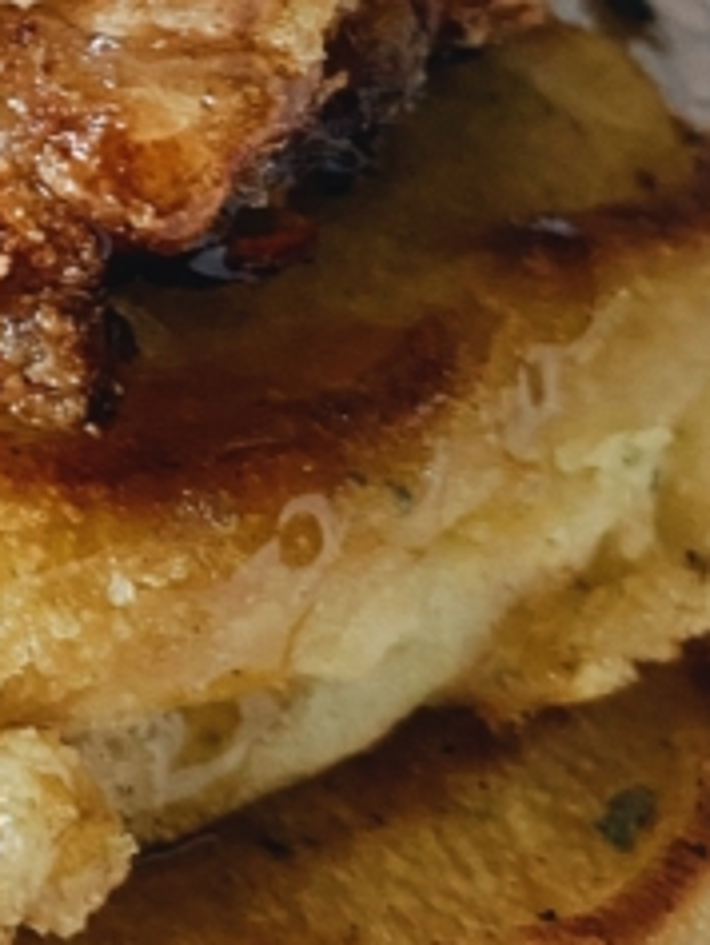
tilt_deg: -17.8
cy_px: -10
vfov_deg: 16.5
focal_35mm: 117
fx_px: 3197
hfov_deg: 11.5
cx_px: -658
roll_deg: +0.9
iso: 160
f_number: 1.8
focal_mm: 4.25
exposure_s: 1/60
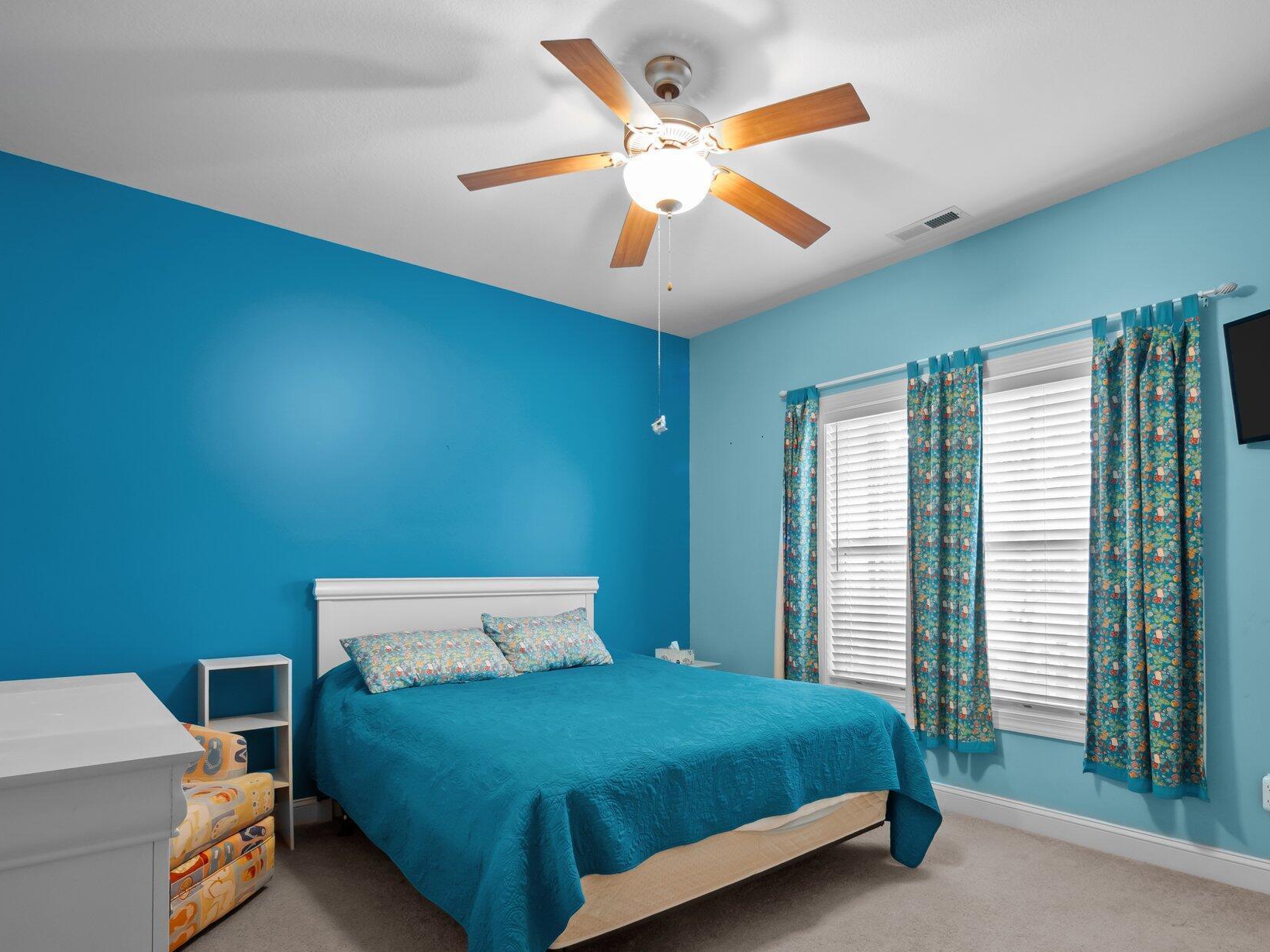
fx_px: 734
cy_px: 576
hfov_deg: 81.6
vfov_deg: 65.3
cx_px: 679
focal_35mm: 20
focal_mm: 8
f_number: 5.6
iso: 200
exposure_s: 1/1.67
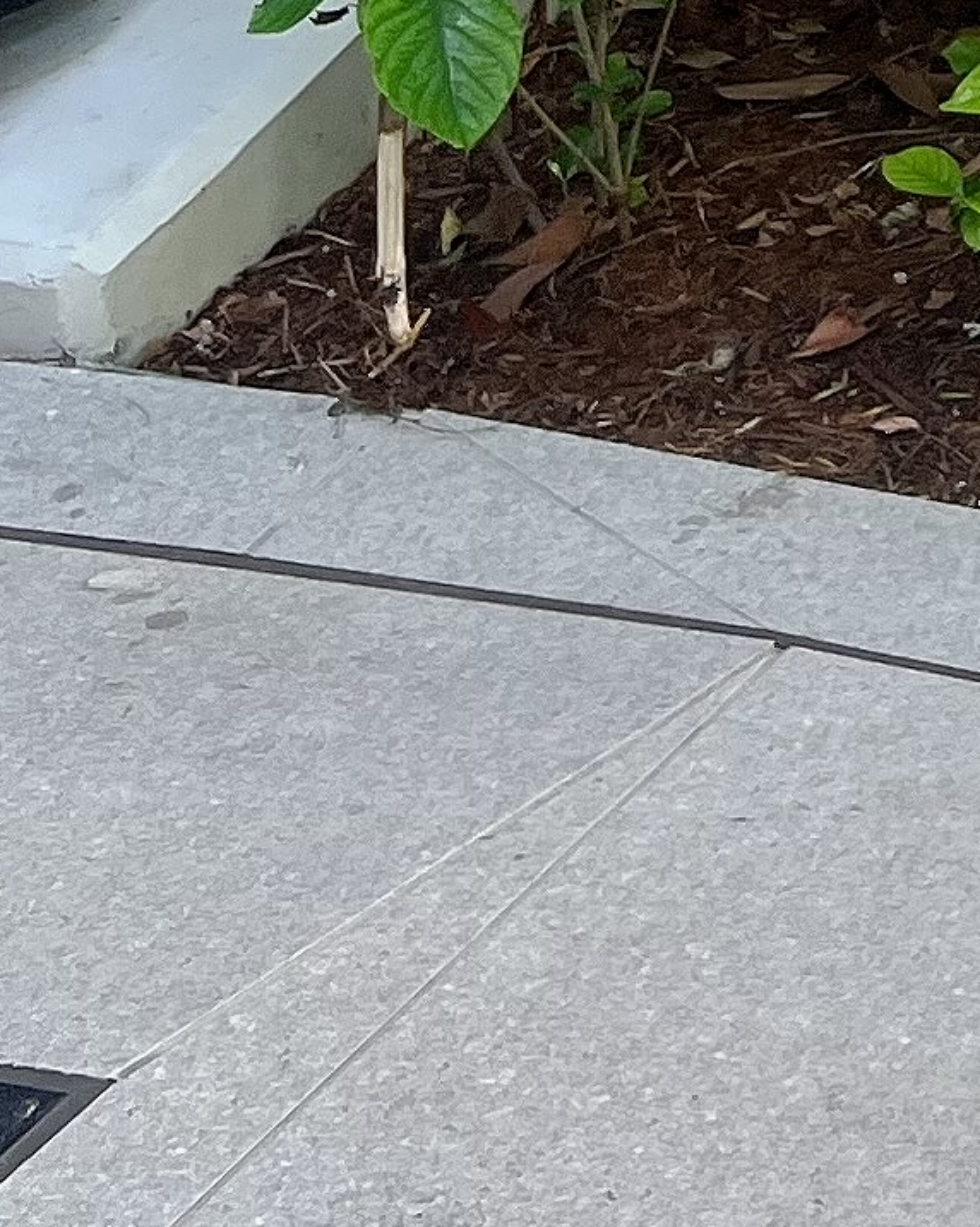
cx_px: 2184
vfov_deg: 12.3
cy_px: -992
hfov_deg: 9.8
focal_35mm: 143
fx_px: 5189
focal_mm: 5.7
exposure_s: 1/121
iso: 64
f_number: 1.5
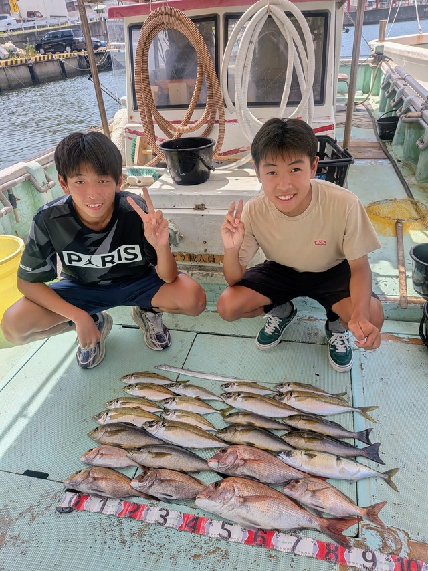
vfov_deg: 71.6
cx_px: 214
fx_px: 396
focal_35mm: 24
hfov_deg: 56.8
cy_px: 286
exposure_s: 1/1266
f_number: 1.7
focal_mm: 4.53
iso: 25
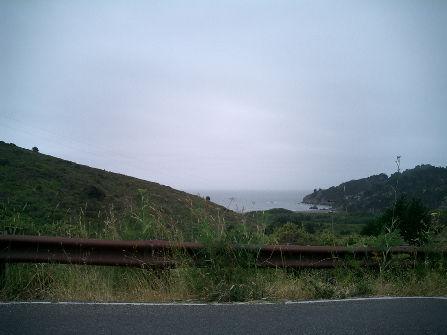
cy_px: 168
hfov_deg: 52.6
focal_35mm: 35
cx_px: 224
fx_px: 452
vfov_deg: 40.7
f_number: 4.2
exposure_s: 1/1000
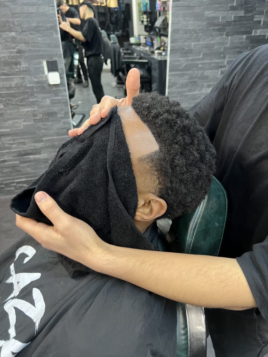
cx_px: 134
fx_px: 268
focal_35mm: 26
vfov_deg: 67.3
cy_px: 178
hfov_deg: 53.1
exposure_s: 1/50
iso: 320
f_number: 1.5
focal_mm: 5.7
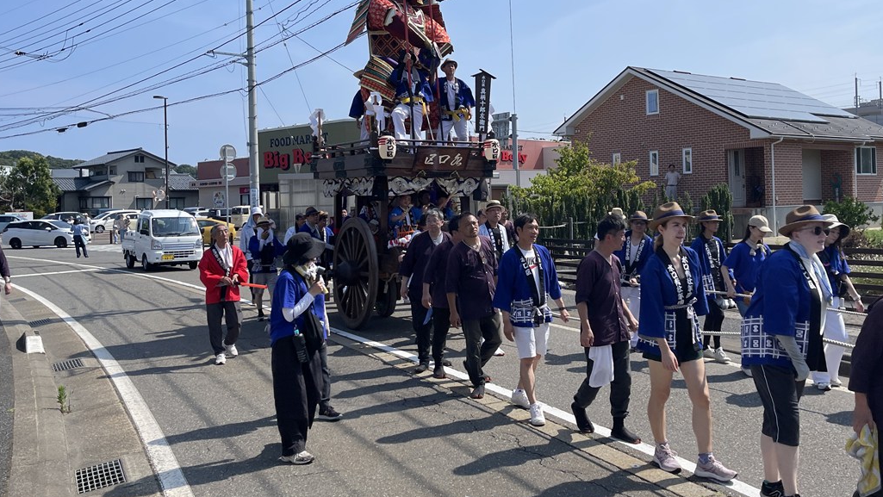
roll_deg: +1.3
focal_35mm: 34
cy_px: 190
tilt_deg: +2.2
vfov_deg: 34.5
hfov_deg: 57.7
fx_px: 796
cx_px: 513
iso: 32
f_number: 1.6
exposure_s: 1/4525
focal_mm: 5.1
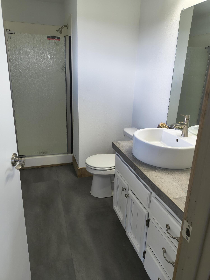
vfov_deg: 69.4
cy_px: 140
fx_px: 202
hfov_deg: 54.9
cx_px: 105
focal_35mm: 25
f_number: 1.7
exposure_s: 1/120
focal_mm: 4.68
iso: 484
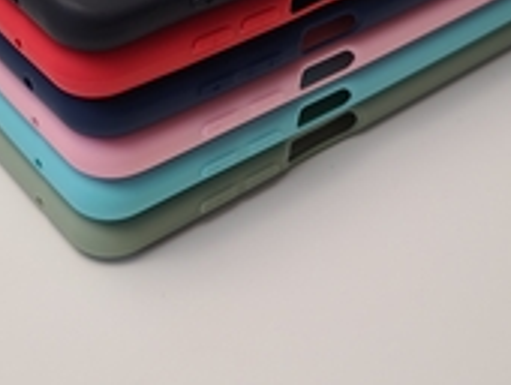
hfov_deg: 31.6
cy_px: 9
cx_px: 243
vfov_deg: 23.2
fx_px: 902
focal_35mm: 61
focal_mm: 5.4
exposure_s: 1/100
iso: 64
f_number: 1.8
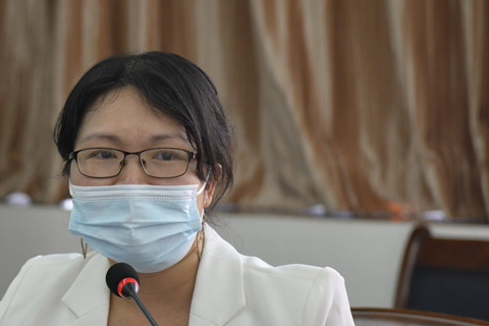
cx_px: 89
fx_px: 3396
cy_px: 251
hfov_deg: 8.2
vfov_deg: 5.5
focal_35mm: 250
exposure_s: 1/100
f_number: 5
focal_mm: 120
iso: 1000
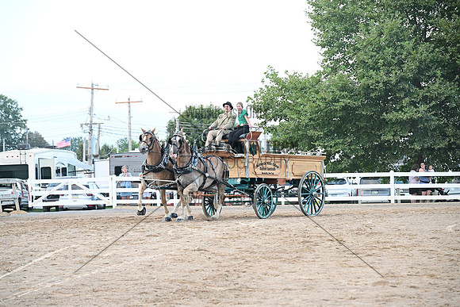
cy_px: 154
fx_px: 1534
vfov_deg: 11.4
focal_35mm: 120
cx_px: 230
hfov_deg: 17.1
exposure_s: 1/516
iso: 2500
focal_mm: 120
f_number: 6.3
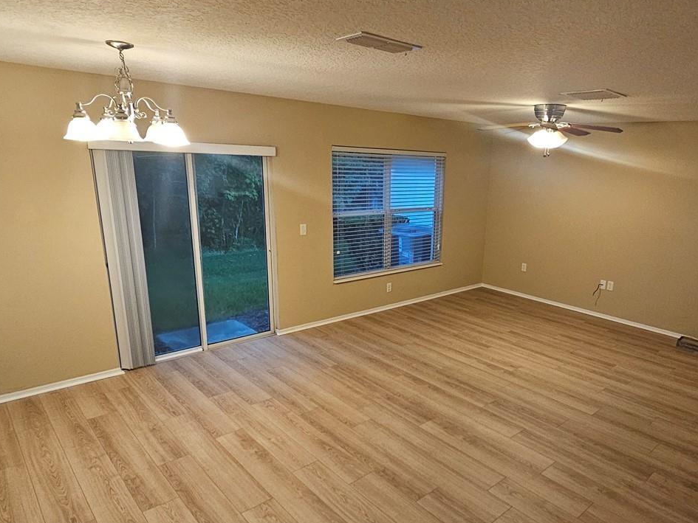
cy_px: 292
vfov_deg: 60.9
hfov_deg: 75.3
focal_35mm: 22
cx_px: 428
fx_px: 444
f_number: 2.2
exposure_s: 1/60
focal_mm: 2.2
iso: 400
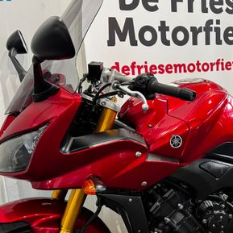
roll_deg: +2.0
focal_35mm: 47
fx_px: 358
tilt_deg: -17.9
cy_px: 176
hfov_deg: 35.5
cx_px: 167
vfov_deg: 35.2
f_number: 1.78
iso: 400
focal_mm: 6.76
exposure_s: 1/50
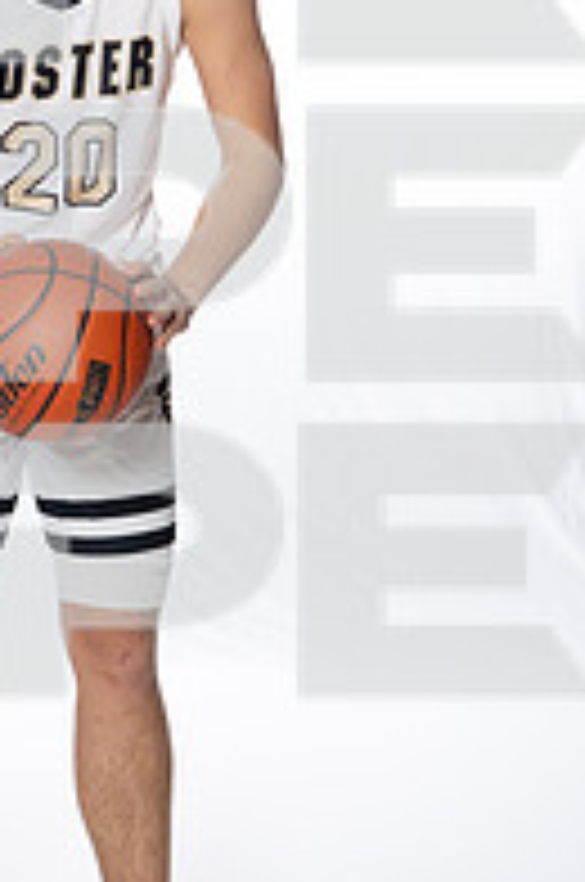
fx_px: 2813
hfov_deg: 11.7
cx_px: -58
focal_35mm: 115
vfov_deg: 17.7
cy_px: 248
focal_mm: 50
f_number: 8
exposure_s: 1/250
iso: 800
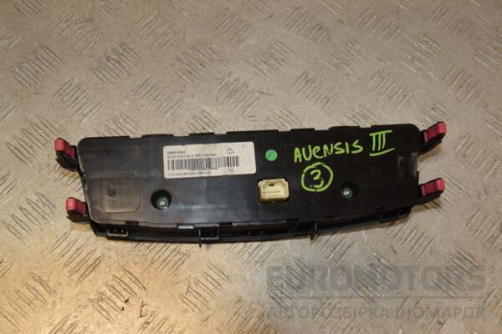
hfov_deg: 43.6
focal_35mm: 45
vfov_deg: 29.9
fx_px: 627
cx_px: 251
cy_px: 167
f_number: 7.1
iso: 800
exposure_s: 1/200
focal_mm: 30
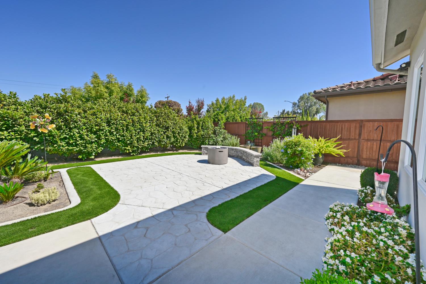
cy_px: 142
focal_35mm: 14
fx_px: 166
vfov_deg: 81.1
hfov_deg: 104.3
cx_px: 213
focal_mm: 14
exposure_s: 1/200
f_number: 11
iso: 100
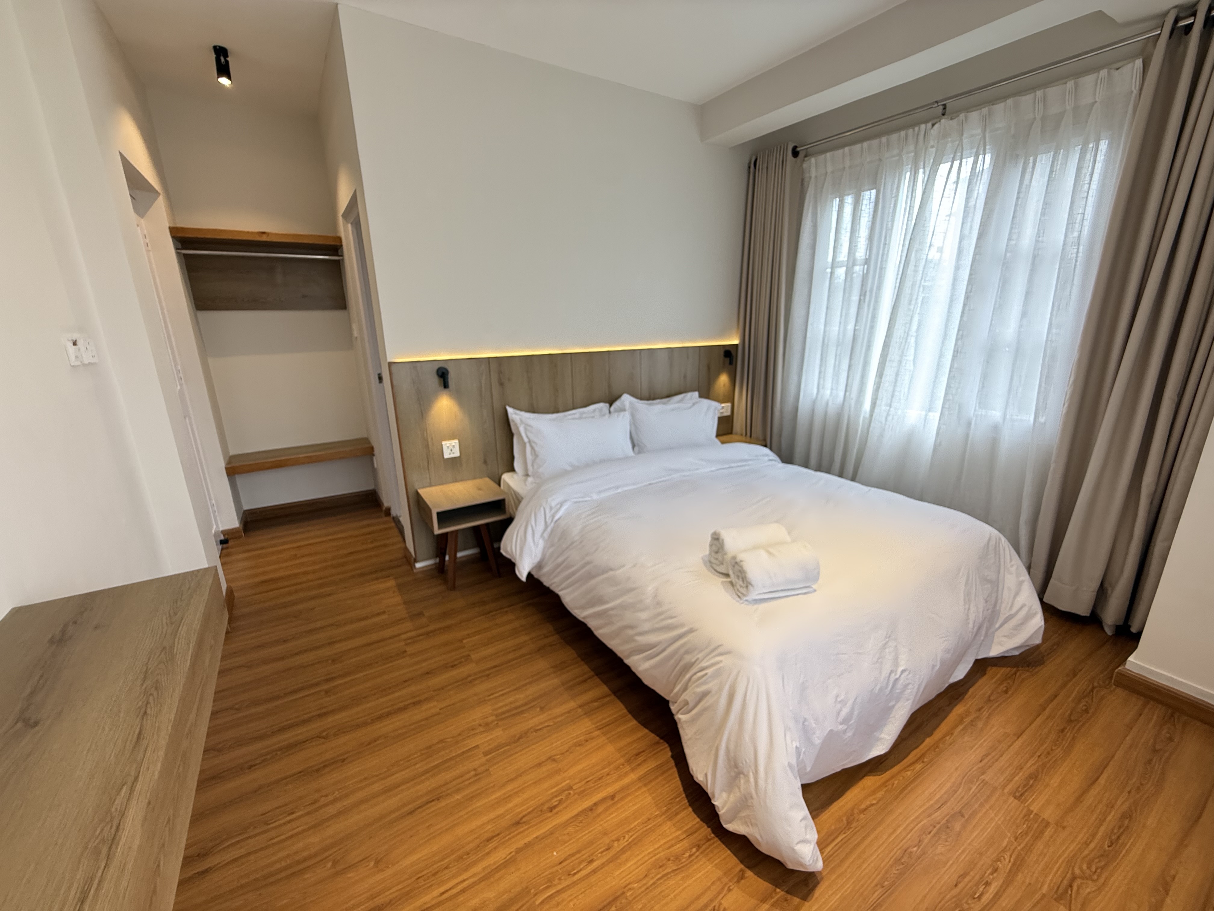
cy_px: 456
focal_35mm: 14
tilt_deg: -14.2
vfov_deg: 85.7
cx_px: 607
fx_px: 491
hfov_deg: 102.1
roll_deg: +1.5
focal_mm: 2.22
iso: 200
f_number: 2.2
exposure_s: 1/50
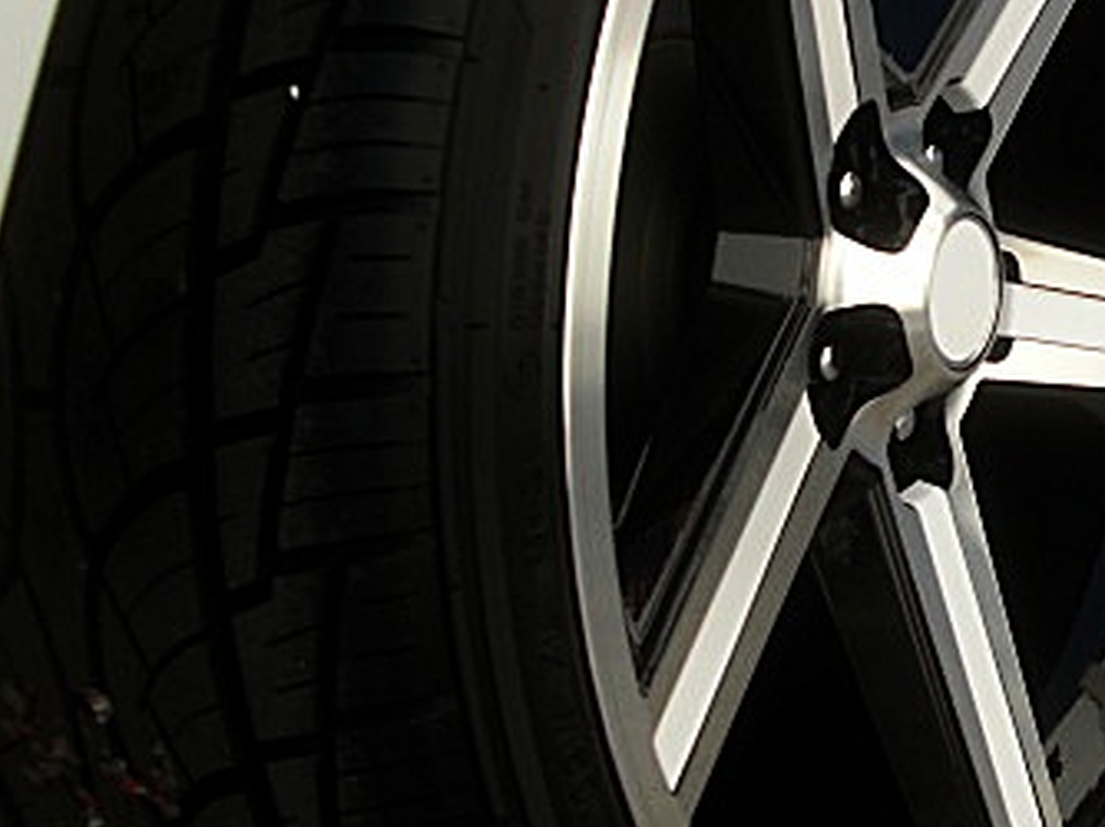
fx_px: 2201
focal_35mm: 69
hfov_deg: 27.1
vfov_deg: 21.2
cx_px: 1019
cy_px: 304
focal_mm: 6.3
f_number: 2.8
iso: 50
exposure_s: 1/400
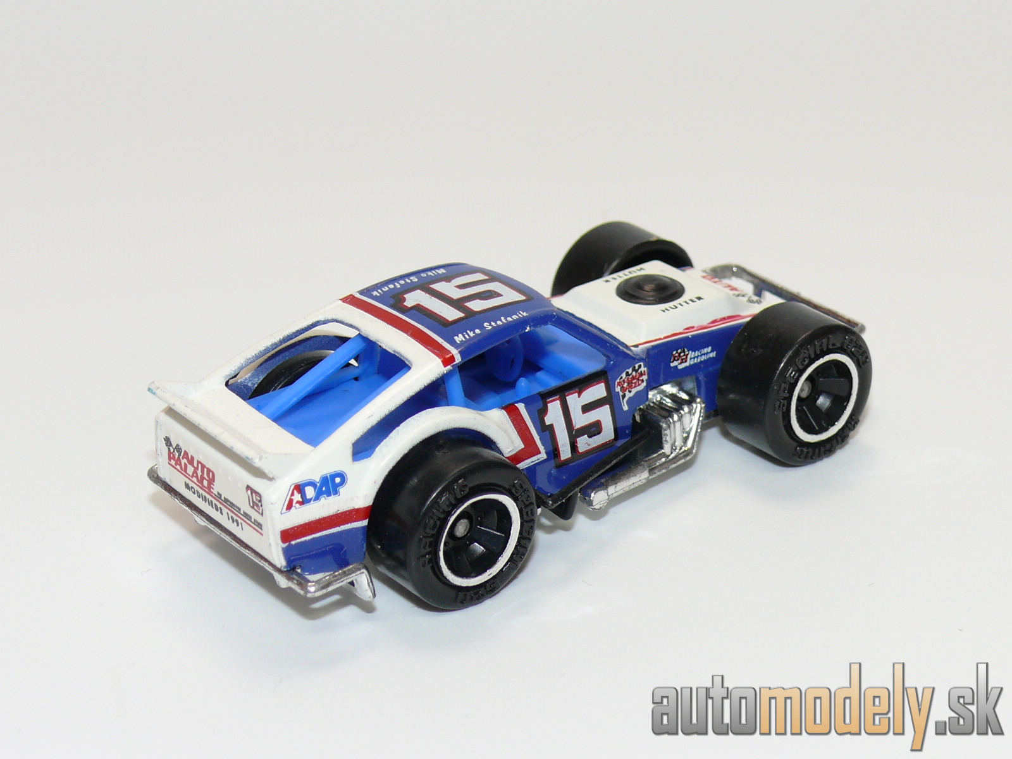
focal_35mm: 89
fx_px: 2602
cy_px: 380
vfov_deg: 16.6
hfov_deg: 22.0
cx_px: 506
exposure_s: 1/30
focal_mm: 12.5
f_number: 4
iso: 100
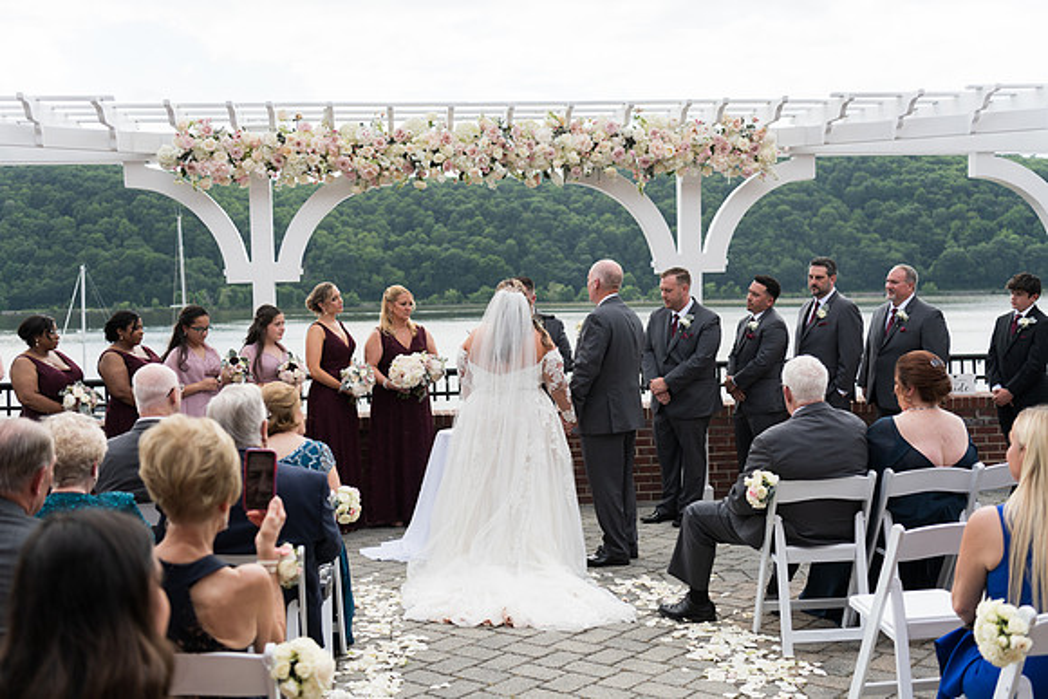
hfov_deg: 46.4
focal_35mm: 42
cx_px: 524
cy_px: 350
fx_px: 1223
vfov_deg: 31.9
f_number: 2.8
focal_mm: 42
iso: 64
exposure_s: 1/1000
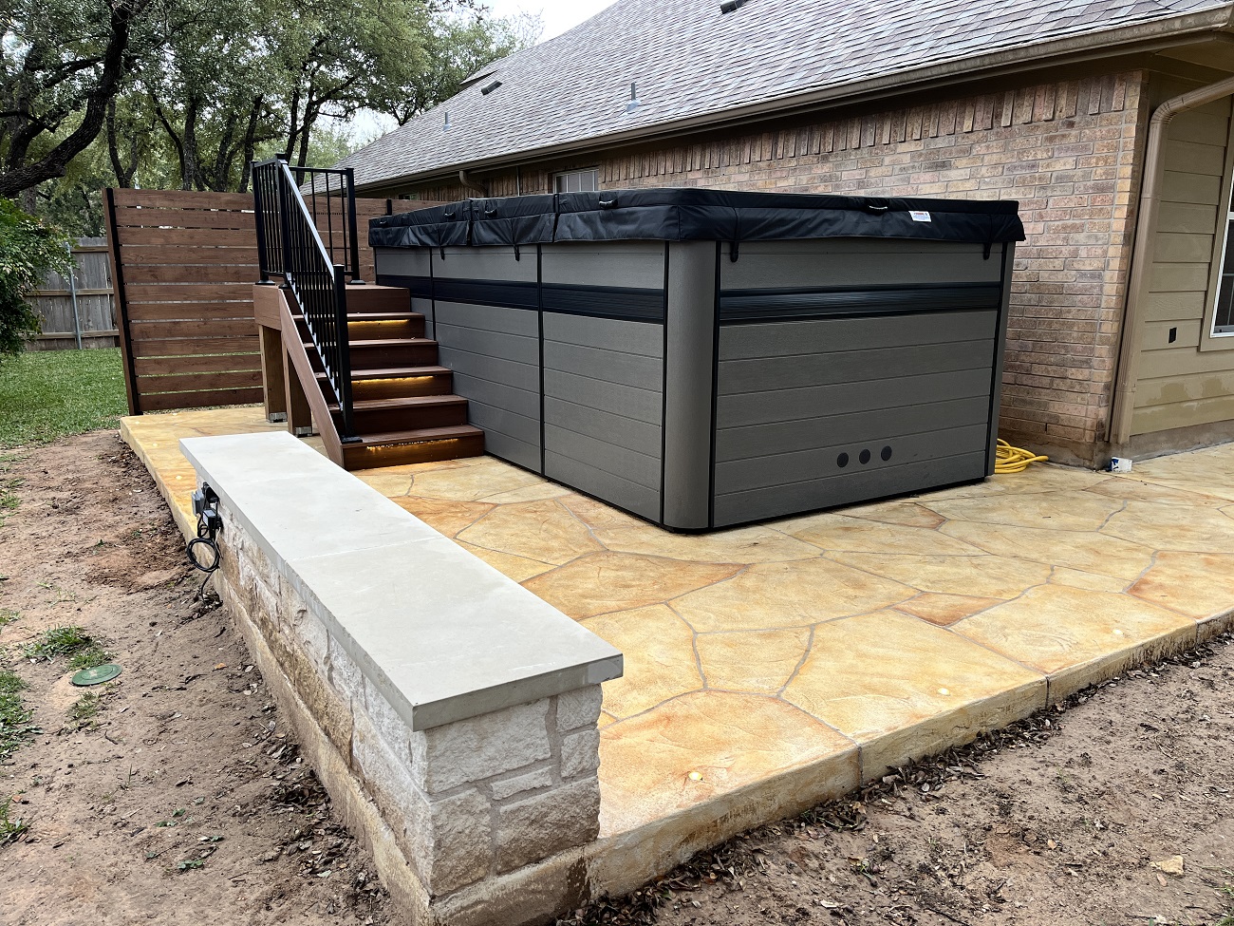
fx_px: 927
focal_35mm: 26
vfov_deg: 53.1
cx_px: 617
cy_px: 463
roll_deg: -0.7
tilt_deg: -13.3
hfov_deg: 67.3
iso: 64
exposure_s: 1/122
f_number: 1.6
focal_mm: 5.1
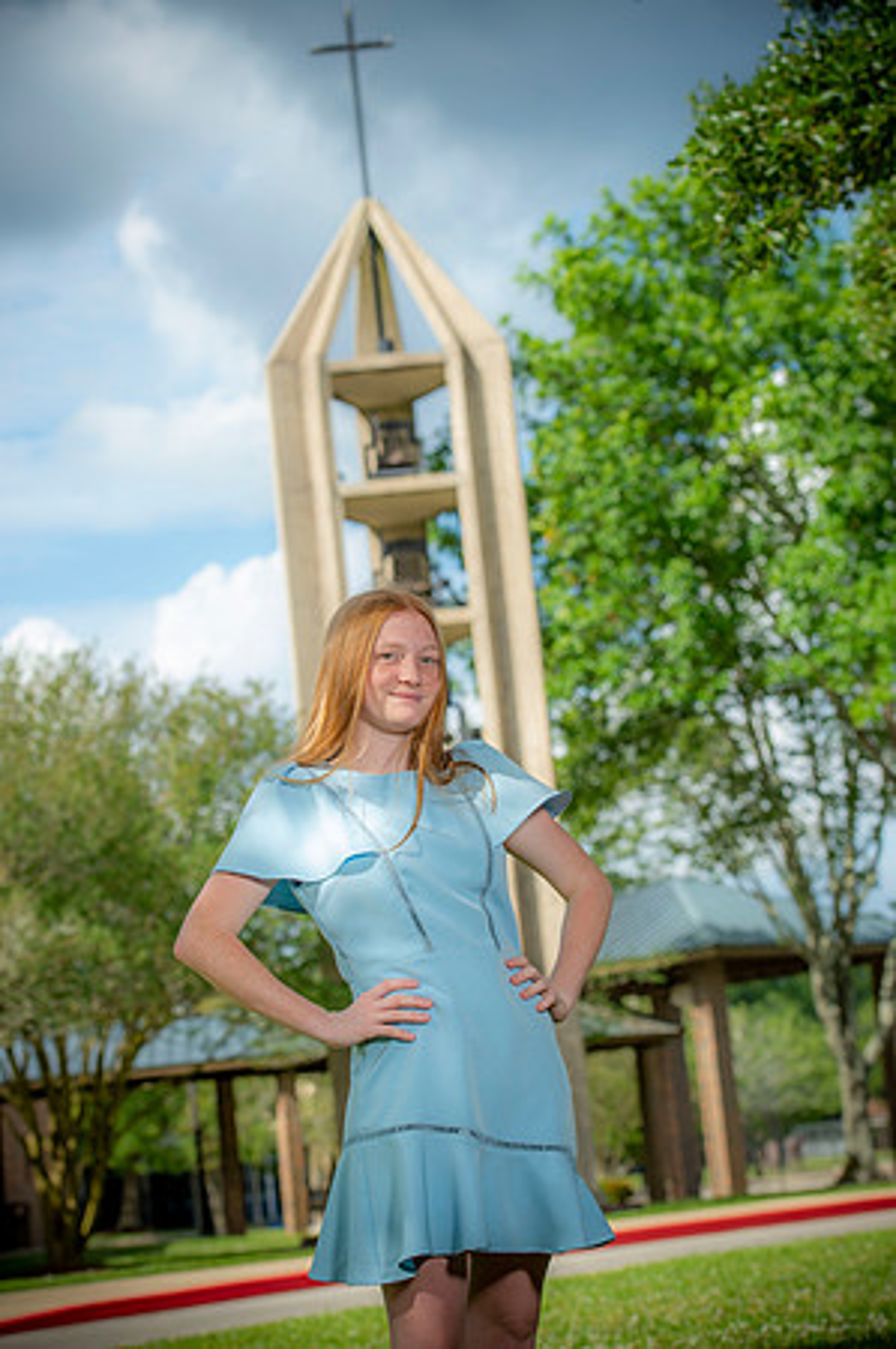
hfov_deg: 16.0
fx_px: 3180
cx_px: 448
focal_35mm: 85
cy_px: 674
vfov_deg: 23.9
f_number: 5.6
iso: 80
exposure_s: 1/250
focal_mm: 85
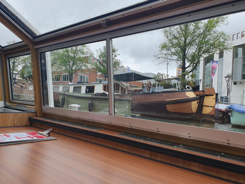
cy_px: 92
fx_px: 184
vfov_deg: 53.1
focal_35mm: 26
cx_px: 122
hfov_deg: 67.3
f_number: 2.4
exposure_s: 1/626
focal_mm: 4.3
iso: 50
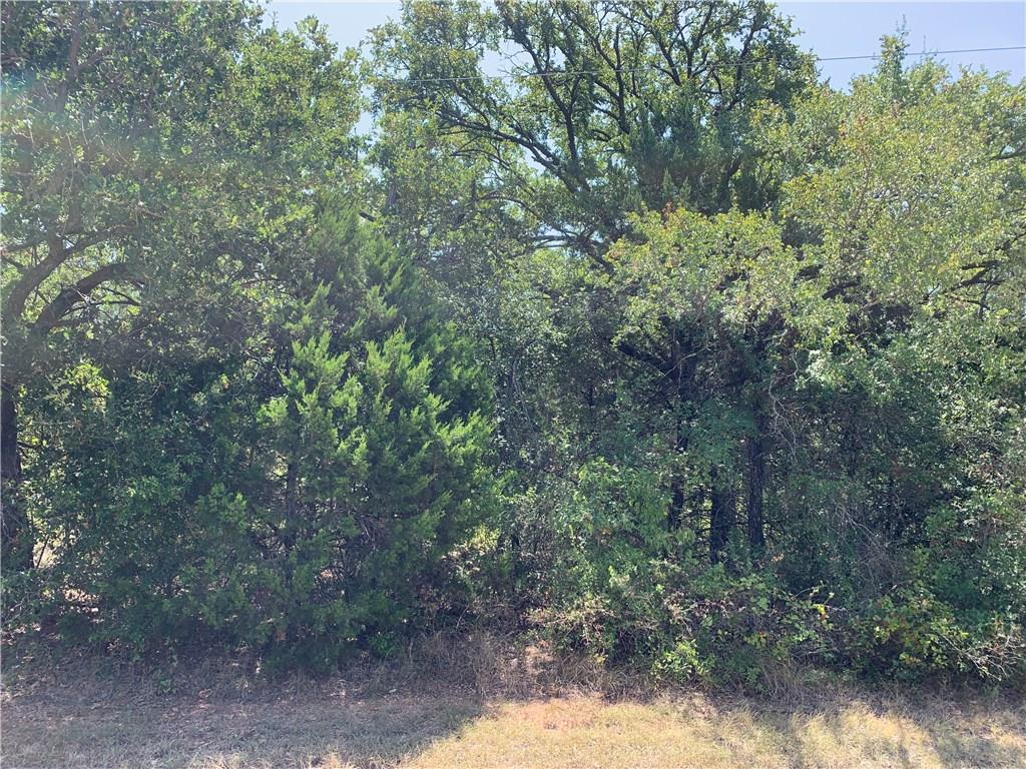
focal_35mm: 26
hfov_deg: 67.3
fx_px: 771
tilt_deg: +8.1
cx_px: 513
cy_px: 384
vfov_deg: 53.1
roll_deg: +1.5
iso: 25
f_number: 1.8
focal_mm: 4.25
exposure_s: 1/512
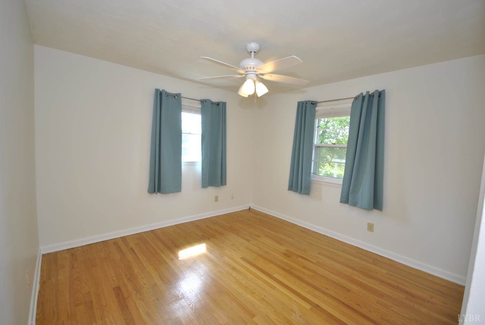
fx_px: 202
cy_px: 162
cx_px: 242
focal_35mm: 15
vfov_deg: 77.5
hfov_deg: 100.3
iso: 200
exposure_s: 1/50
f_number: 4
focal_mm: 10
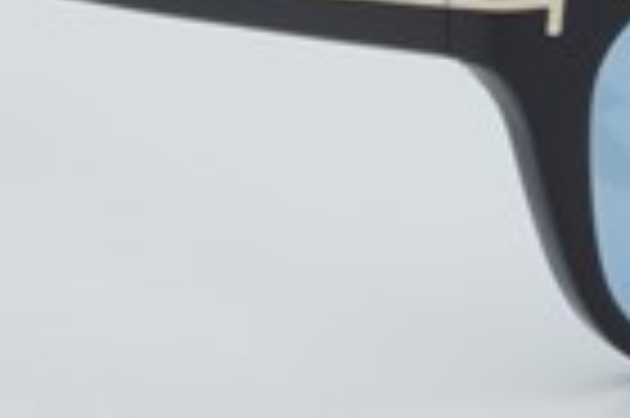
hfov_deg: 9.6
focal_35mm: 214
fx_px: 3741
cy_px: 54
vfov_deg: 6.4
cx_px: 648
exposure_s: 1/4
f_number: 29
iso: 100
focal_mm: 50
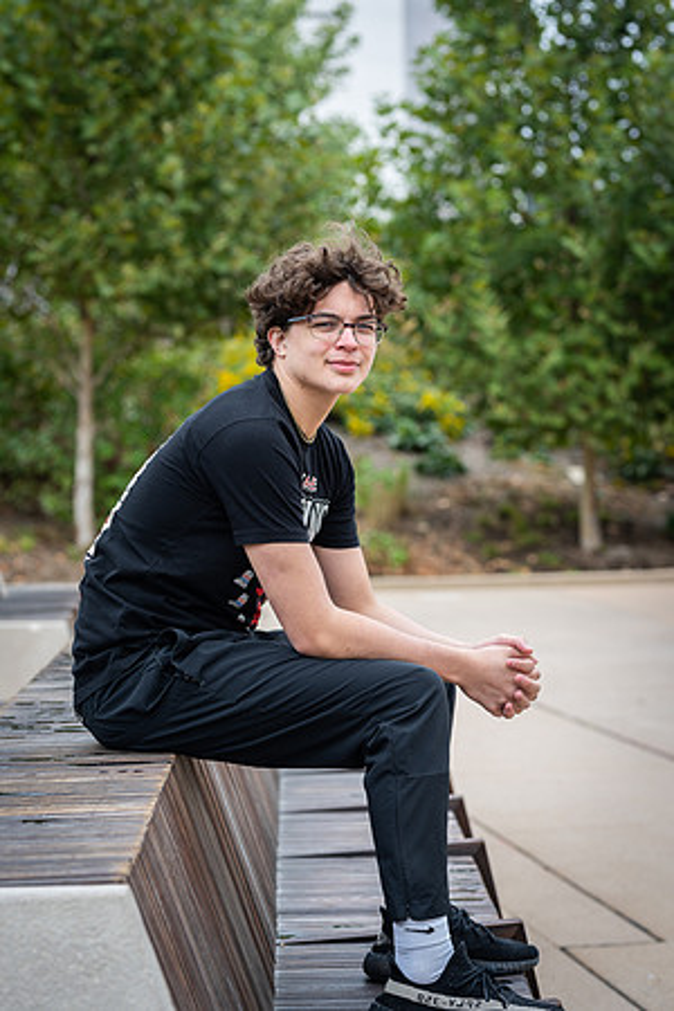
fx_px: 2387
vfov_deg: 23.9
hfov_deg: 16.1
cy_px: 506
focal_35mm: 85
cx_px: 337
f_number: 3.5
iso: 50
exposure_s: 1/125
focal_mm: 85
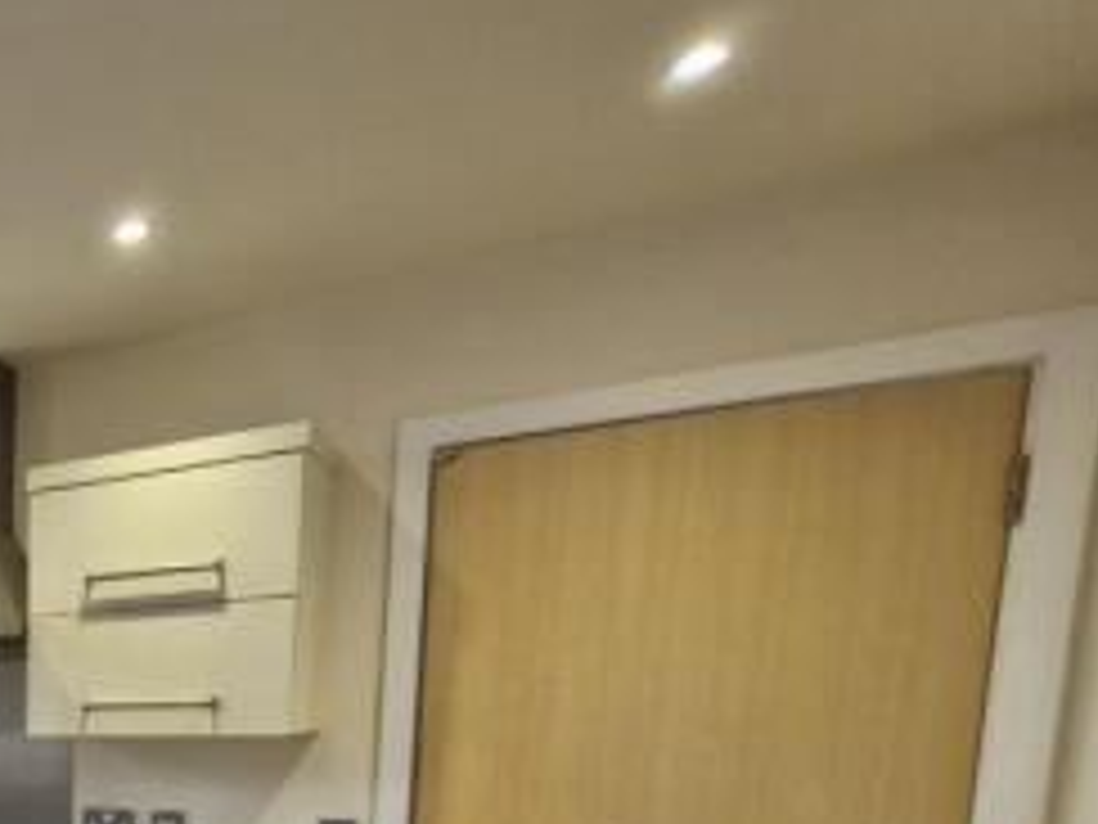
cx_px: -205
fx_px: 983
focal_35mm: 31
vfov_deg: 39.0
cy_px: 862
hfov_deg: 41.2
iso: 125
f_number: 2.2
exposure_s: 1/50
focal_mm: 1.74
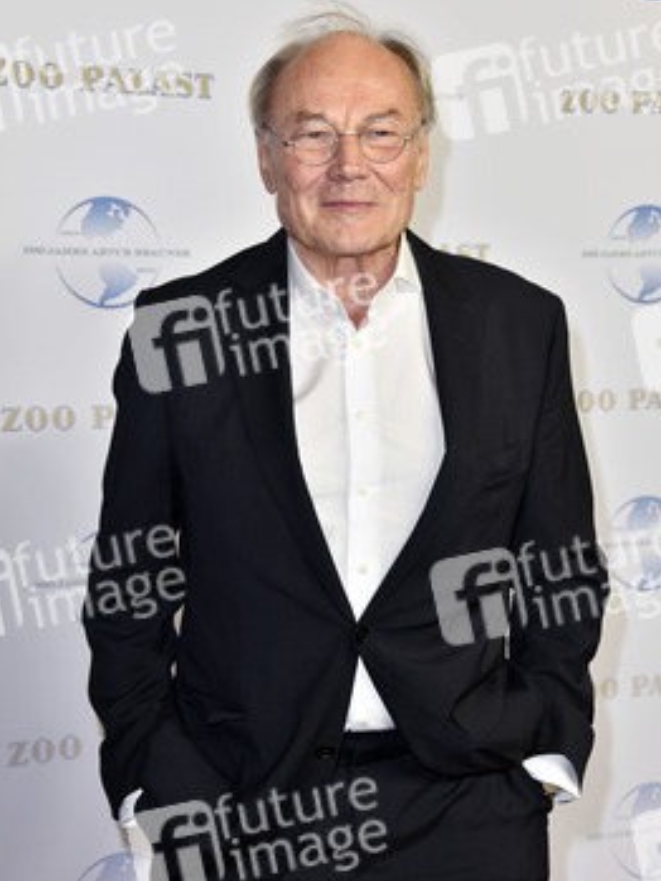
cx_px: 330
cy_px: 459
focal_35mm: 77
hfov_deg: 19.1
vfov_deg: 25.3
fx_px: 1959
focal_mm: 70
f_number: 6.3
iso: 640
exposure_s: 1/125
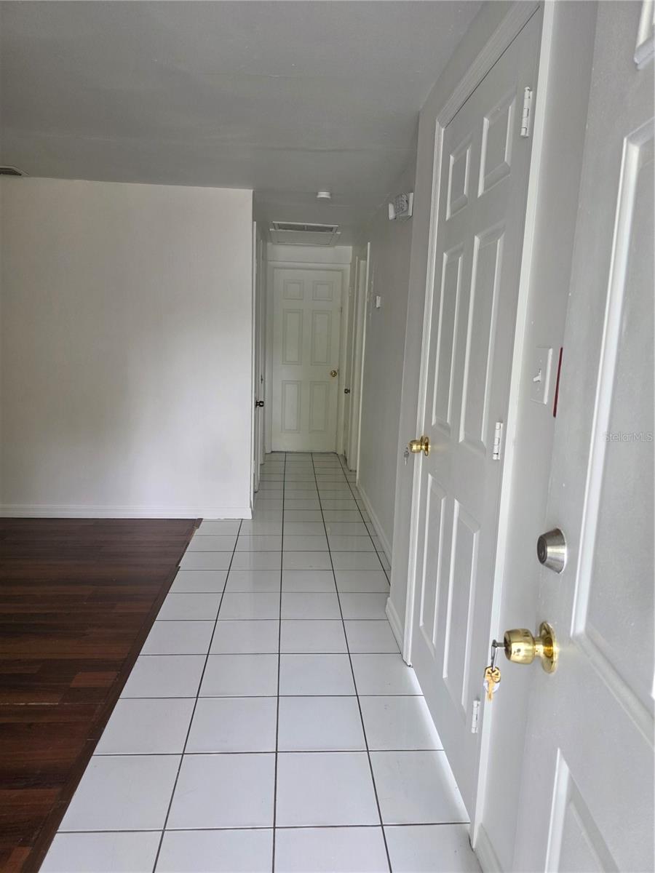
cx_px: 328
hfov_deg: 58.9
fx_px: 580
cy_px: 436
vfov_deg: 73.9
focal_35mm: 23
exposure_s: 1/120
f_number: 1.7
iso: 160
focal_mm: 6.3
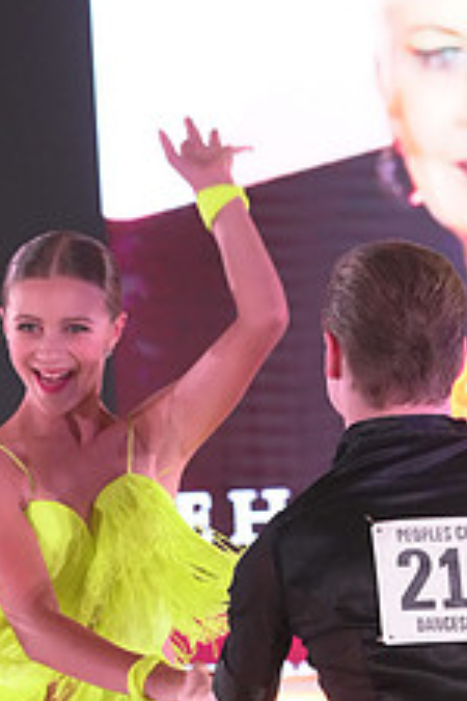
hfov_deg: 4.1
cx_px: 322
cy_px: 816
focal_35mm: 335
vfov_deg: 6.1
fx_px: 6518
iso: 5000
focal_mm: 130
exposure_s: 1/320
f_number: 5.6
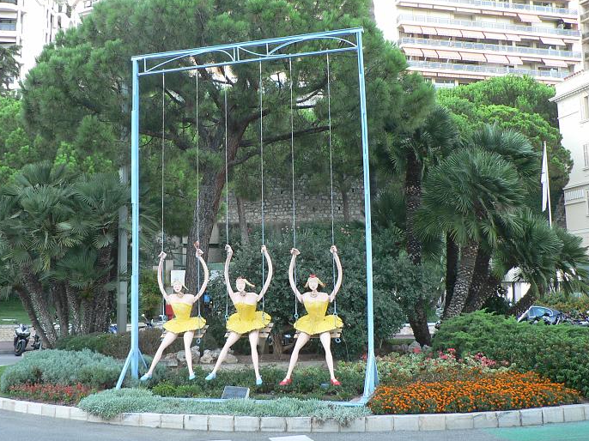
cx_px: 248
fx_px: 714
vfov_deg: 34.3
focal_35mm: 42
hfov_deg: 44.7
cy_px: 211
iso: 80
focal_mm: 6
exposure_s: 1/50
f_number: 2.8
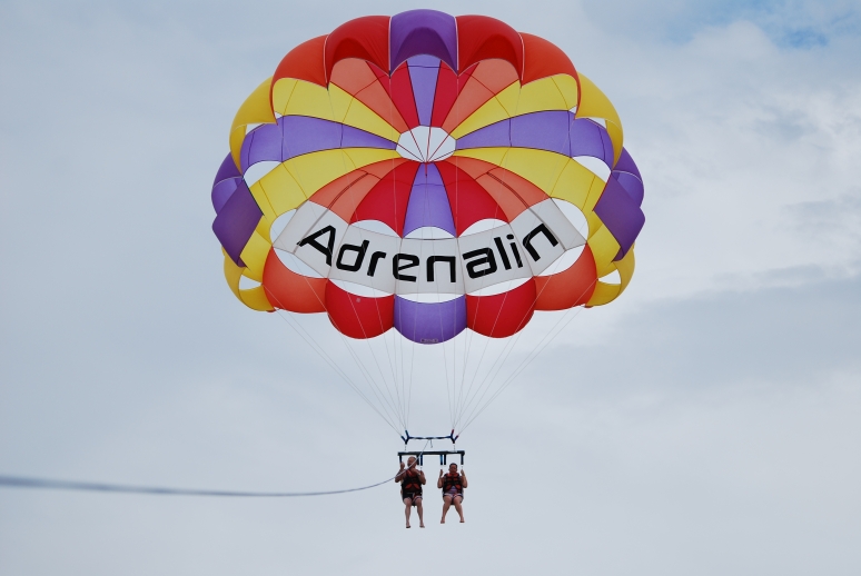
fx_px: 4310
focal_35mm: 180
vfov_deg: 7.6
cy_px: 288
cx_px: 430
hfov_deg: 11.4
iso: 125
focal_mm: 120
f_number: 4.5
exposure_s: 1/1000
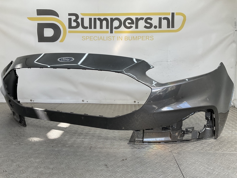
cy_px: 89
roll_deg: -2.4
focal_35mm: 29
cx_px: 118
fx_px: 199
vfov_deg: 48.2
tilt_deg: -8.7
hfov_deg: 61.7
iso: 16
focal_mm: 3
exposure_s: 1/202
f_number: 1.8
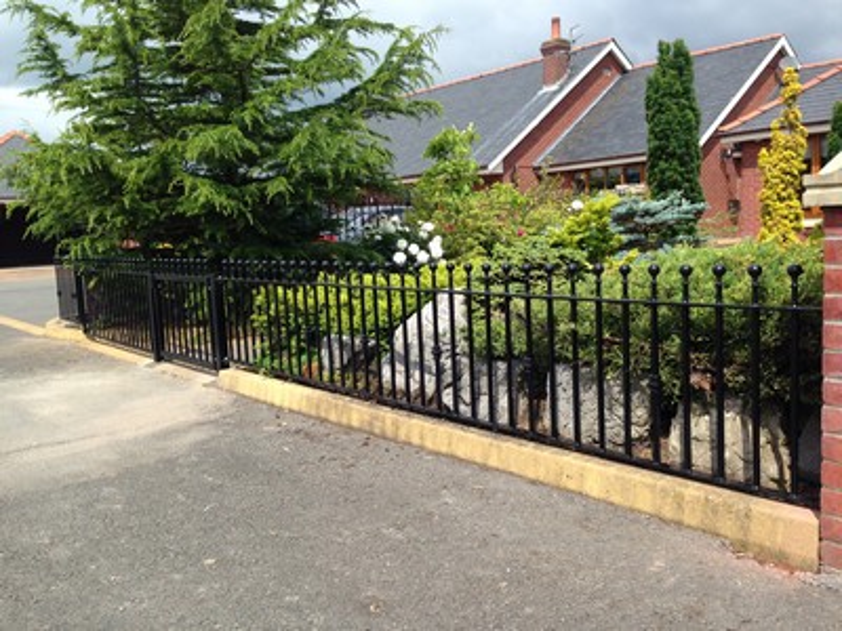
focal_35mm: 33
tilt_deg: -7.4
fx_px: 803
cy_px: 316
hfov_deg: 55.4
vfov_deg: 42.9
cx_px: 421
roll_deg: +1.0
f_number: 2.4
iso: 50
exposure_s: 1/1022
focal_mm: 4.12
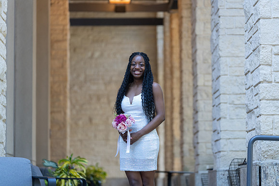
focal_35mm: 116
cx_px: 140
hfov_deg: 17.6
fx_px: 900
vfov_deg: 11.8
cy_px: 93
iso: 1250
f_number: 2.8
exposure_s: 1/320
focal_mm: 115
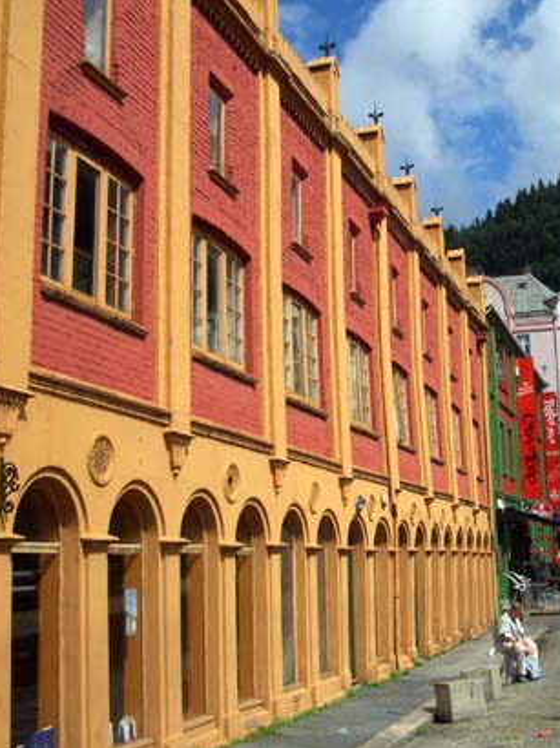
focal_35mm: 47
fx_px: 1015
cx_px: 434
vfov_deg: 40.5
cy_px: 375
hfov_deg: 30.2
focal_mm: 5.8
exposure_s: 1/1000
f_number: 4.3
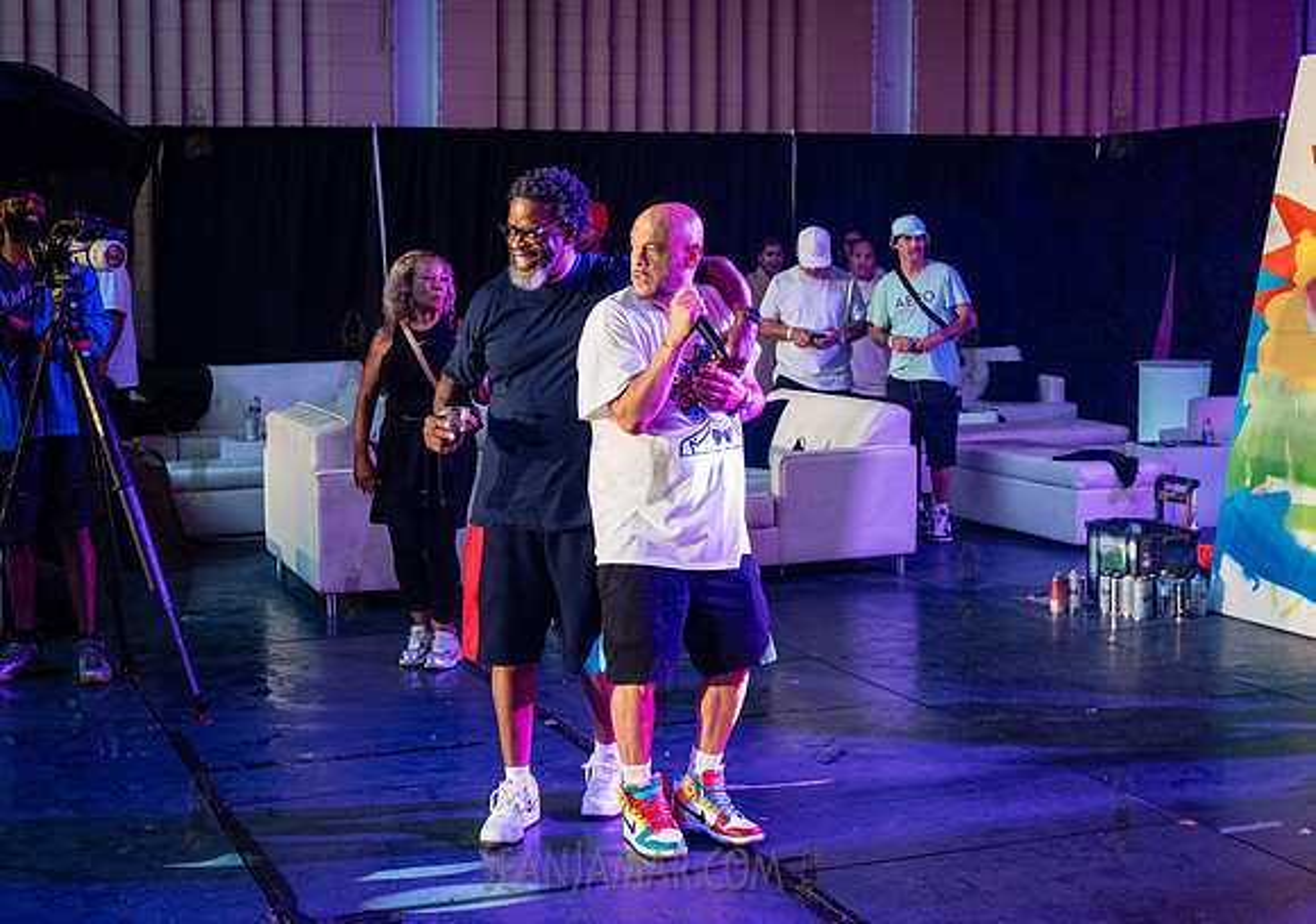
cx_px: 767
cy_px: 413
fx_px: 2013
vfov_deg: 25.8
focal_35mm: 54
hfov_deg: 36.1
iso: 6400
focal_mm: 45
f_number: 5.6
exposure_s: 1/160
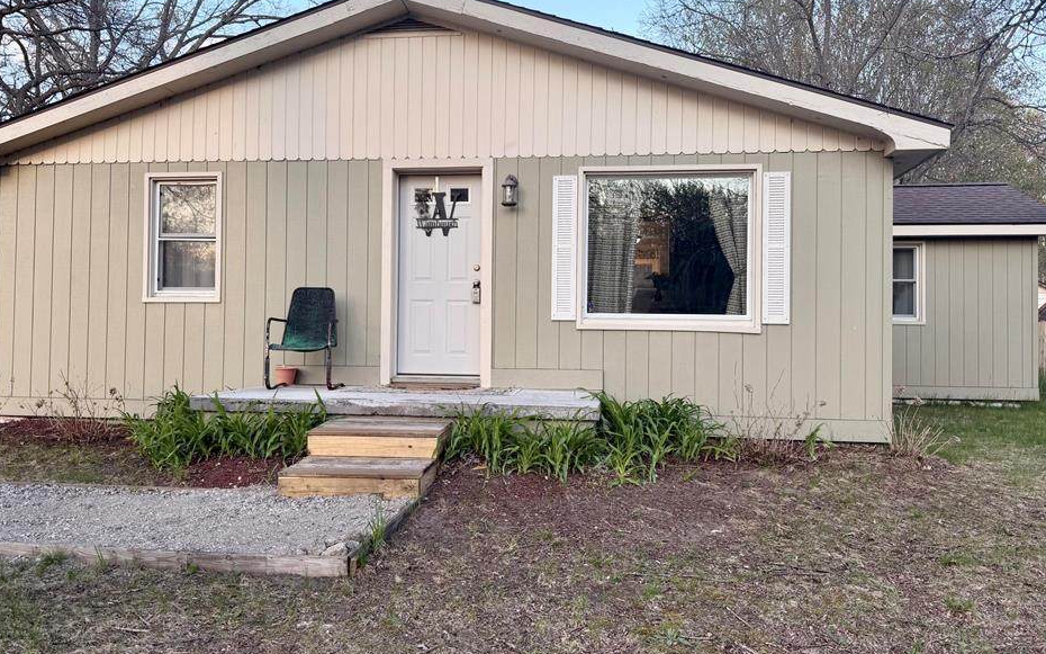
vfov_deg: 44.5
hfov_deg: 66.4
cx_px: 480
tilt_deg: +1.9
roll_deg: +1.4
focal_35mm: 28
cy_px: 307
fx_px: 798
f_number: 1.78
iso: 80
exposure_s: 1/176
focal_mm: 6.76
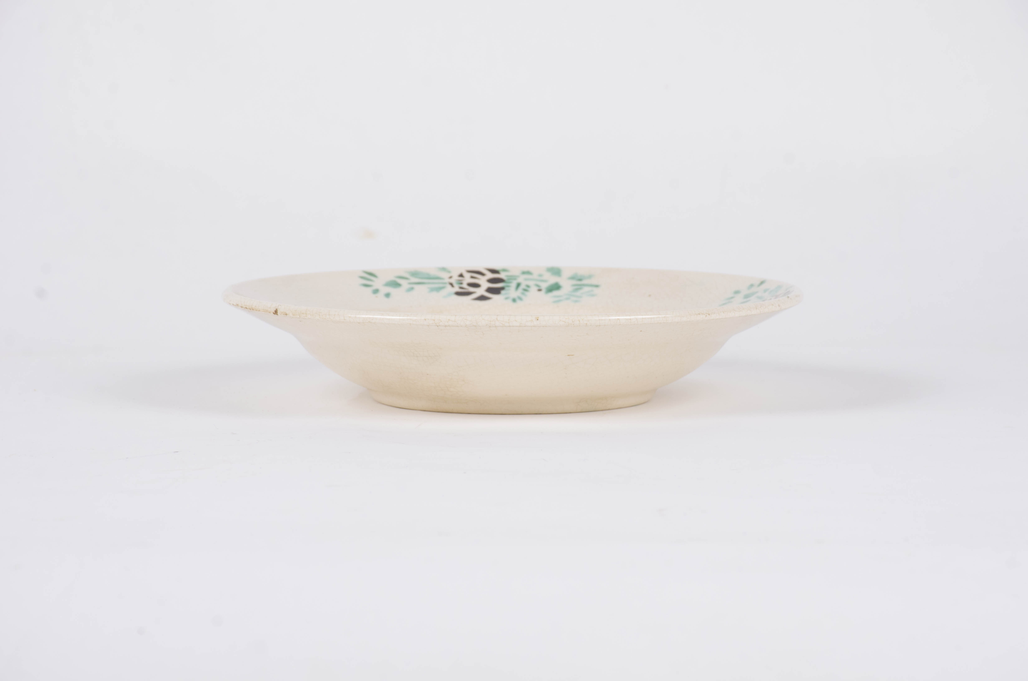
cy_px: 340
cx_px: 514
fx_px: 4787
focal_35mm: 168
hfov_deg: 12.3
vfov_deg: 8.1
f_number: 11
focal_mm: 112
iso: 160
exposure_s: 1/125
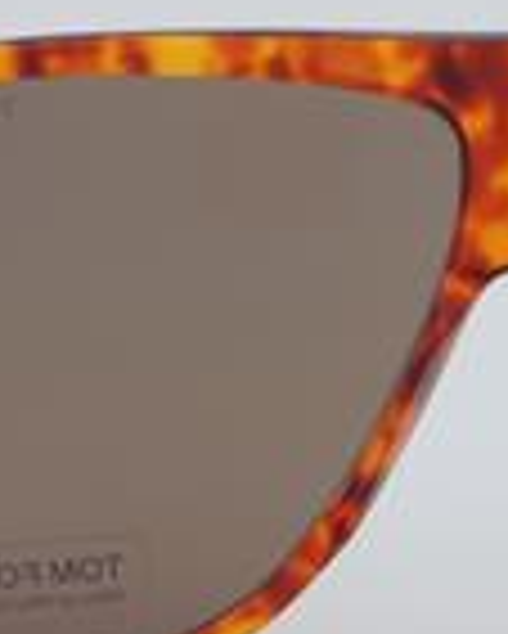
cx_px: 521
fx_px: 3736
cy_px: 324
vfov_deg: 9.7
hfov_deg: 7.7
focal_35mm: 199
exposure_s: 1/4
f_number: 32
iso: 100
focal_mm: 50
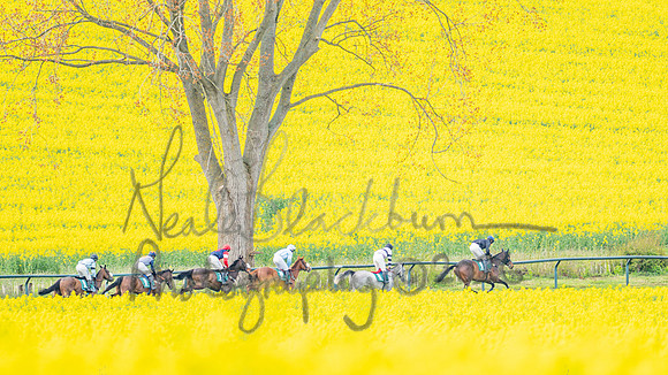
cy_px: 150
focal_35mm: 671
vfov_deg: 1.8
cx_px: 355
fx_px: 11885
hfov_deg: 3.2
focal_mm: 400
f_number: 4.5
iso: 400
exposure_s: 1/1000
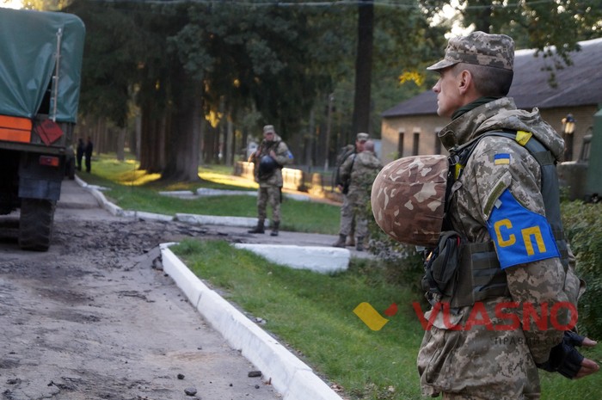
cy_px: 200
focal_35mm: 82
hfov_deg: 24.6
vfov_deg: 16.5
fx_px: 1378
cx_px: 301
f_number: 5.6
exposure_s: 1/160
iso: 1000
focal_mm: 55
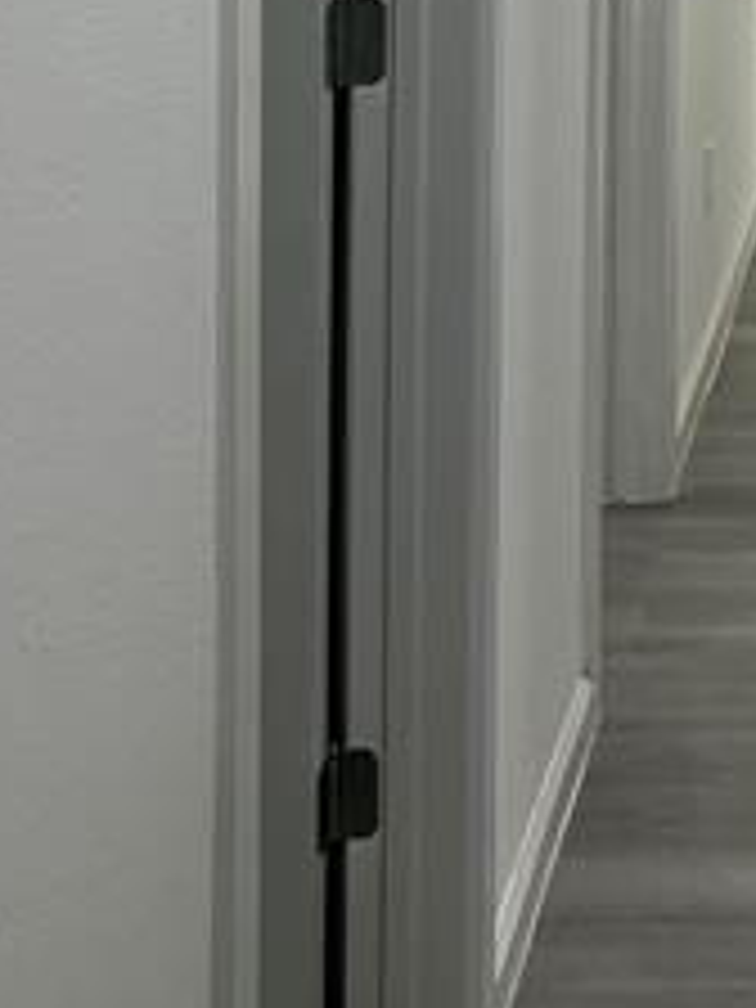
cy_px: -356
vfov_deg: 19.9
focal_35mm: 89
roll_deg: +0.0
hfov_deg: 15.9
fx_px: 2592
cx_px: 950
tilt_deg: +2.5
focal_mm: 5.7
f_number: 1.5
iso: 64
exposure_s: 1/120
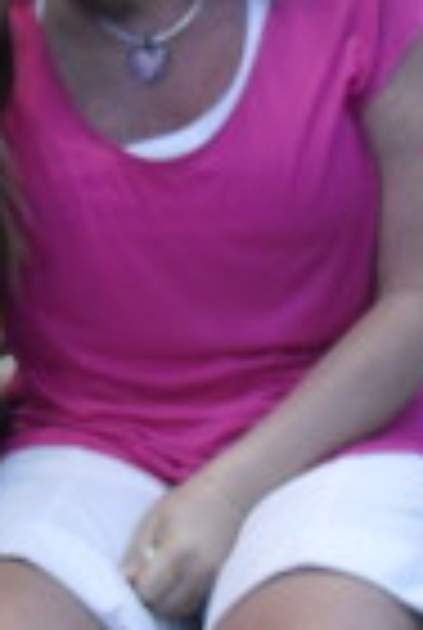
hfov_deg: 14.2
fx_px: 1684
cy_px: 171
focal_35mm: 96
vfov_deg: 21.0
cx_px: 63
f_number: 3.1
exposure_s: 1/20
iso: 200
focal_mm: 6.3
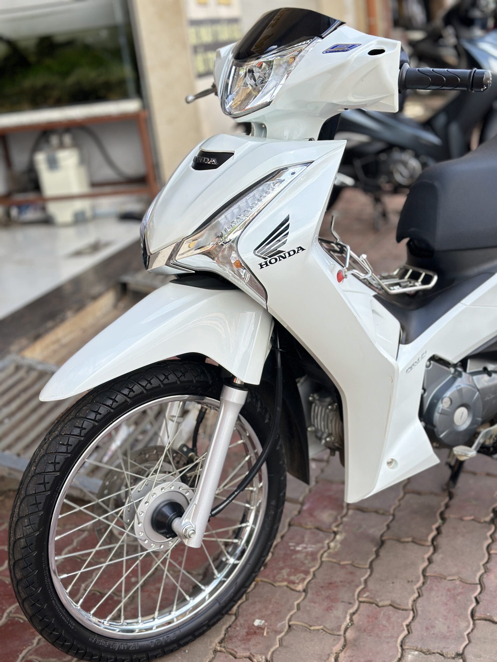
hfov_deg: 30.3
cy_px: 331
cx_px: 248
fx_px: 919
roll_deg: +7.2
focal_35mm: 48
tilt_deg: -16.5
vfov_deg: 39.7
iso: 80
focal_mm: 6.86
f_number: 1.78
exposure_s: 1/745
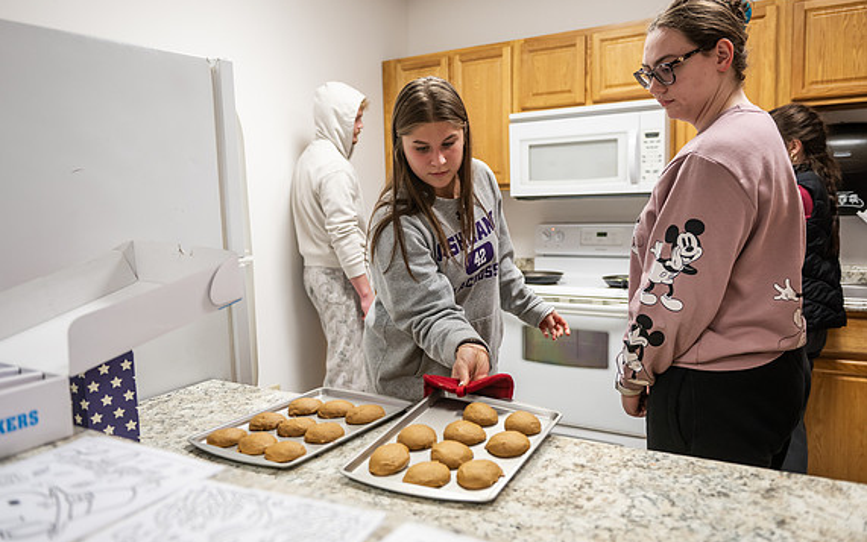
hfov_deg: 64.6
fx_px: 685
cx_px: 428
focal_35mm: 29
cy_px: 263
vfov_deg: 43.2
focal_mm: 28
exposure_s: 1/160
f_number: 3.2
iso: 1000
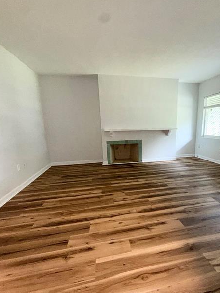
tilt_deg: -12.4
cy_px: 159
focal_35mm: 18
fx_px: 152
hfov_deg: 70.5
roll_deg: +1.5
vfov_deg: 87.5
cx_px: 137
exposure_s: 1/60
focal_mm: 2.22
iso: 160
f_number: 2.2
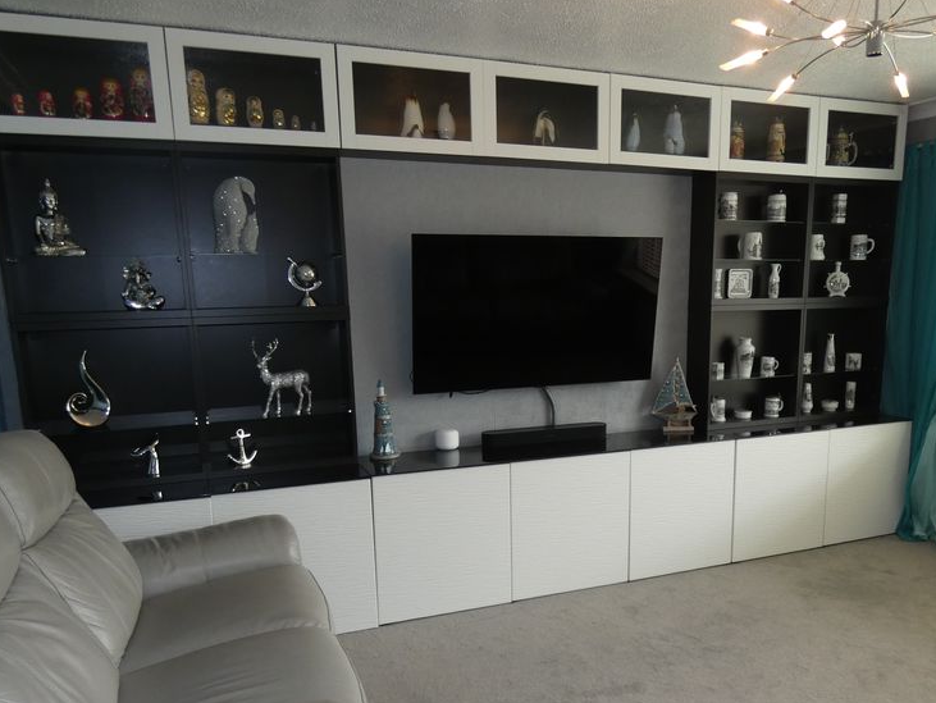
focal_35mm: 28
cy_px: 443
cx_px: 540
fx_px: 757
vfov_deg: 49.3
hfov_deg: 63.1
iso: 160
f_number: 2.8
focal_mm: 3.6
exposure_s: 1/60
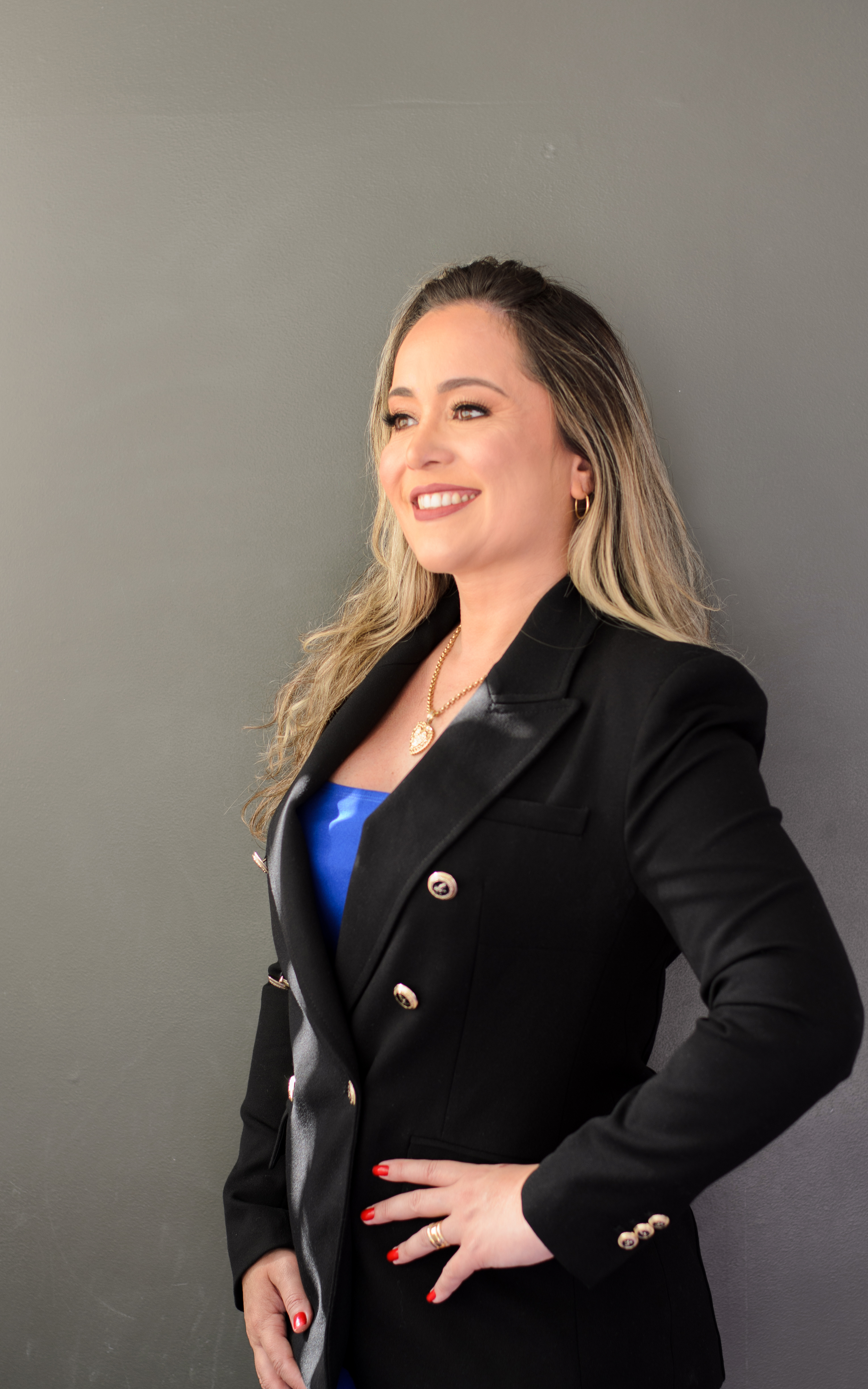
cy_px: 692
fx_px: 2915
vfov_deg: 26.8
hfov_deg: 16.9
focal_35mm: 77
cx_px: 457
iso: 100
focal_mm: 50
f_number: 2.5
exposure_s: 1/160
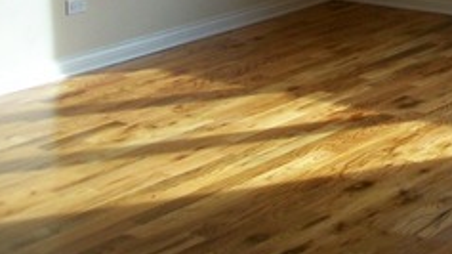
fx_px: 1270
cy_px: -189
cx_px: 471
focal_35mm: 106
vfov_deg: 10.8
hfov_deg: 19.5
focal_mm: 6
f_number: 2.7
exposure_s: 1/80
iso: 64
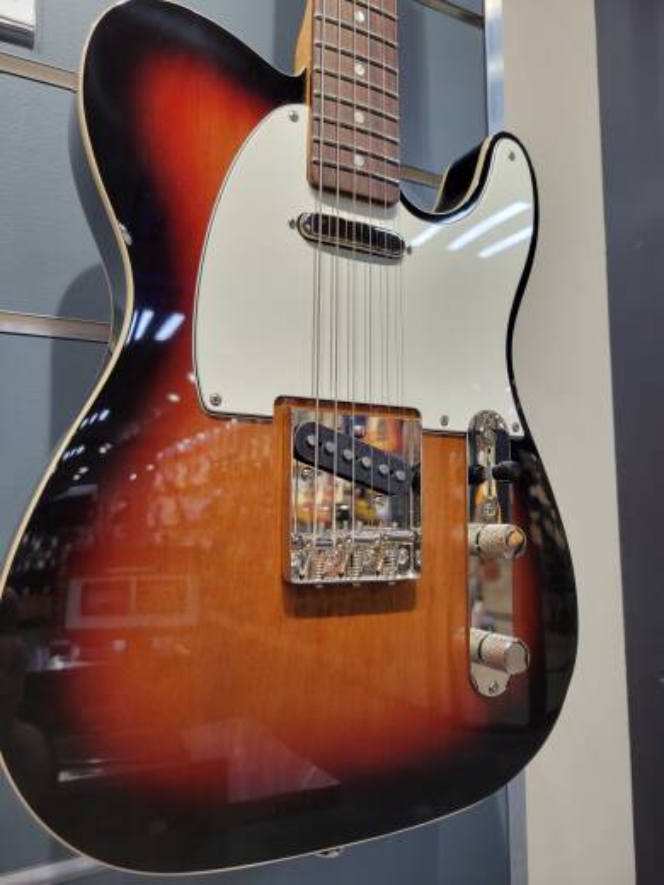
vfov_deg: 67.3
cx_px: 332
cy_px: 442
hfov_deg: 53.1
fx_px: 665
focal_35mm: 26
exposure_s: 1/120
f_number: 1.8
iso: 100
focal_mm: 5.4
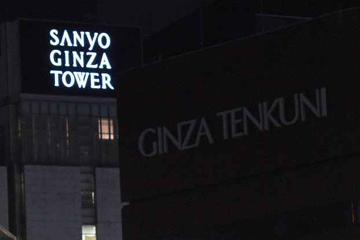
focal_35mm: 212
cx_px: 278
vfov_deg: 6.4
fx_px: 2122
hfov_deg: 9.7
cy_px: 227
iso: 4000
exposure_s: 1/60
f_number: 5.6
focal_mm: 55
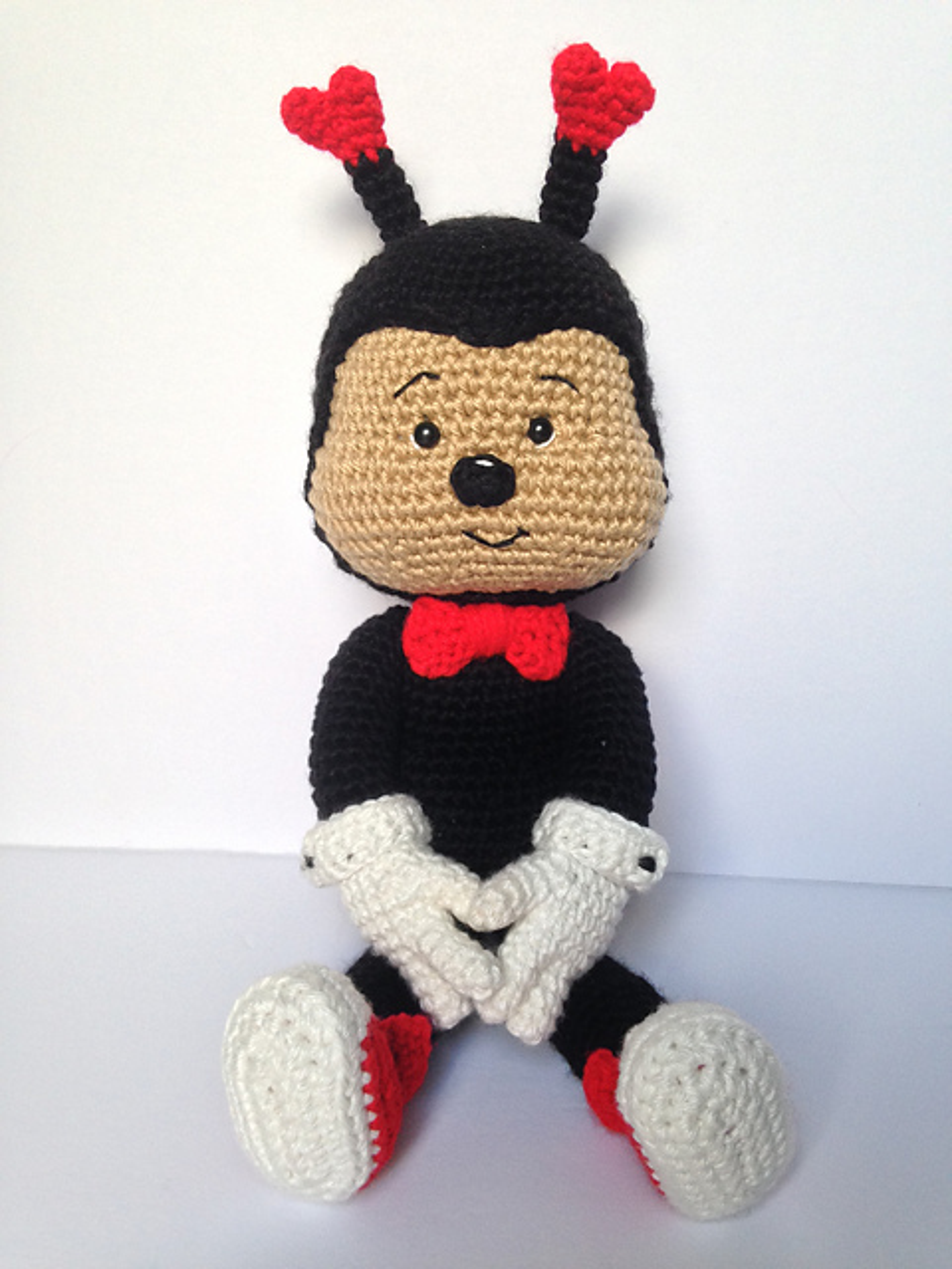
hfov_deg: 42.9
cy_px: 634
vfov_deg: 55.4
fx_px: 1210
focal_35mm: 33
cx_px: 476
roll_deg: -3.9
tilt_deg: -26.1
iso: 80
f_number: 2.4
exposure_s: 1/100
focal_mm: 4.12
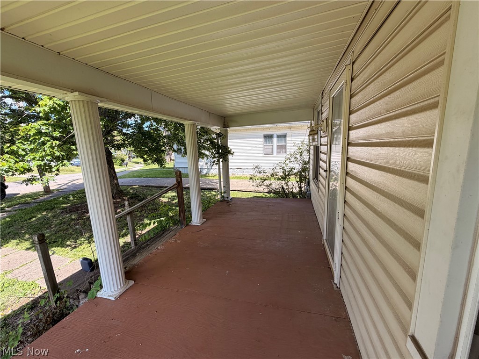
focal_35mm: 14
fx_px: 194
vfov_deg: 85.7
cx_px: 240
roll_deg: +2.3
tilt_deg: -9.3
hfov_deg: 102.1
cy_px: 180
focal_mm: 2.22
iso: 64
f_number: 2.2
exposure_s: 1/472
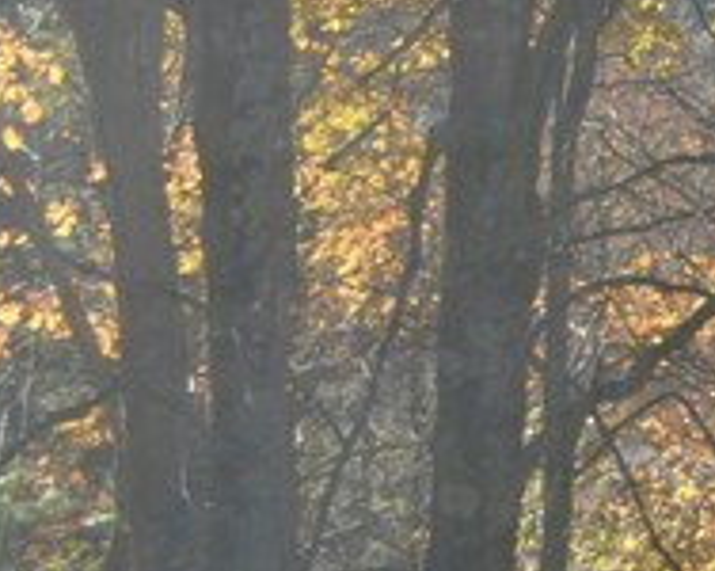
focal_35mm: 179
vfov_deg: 8.3
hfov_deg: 9.1
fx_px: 3784
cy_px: -457
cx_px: 2016
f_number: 7.1
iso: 200
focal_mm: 22
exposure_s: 1/200
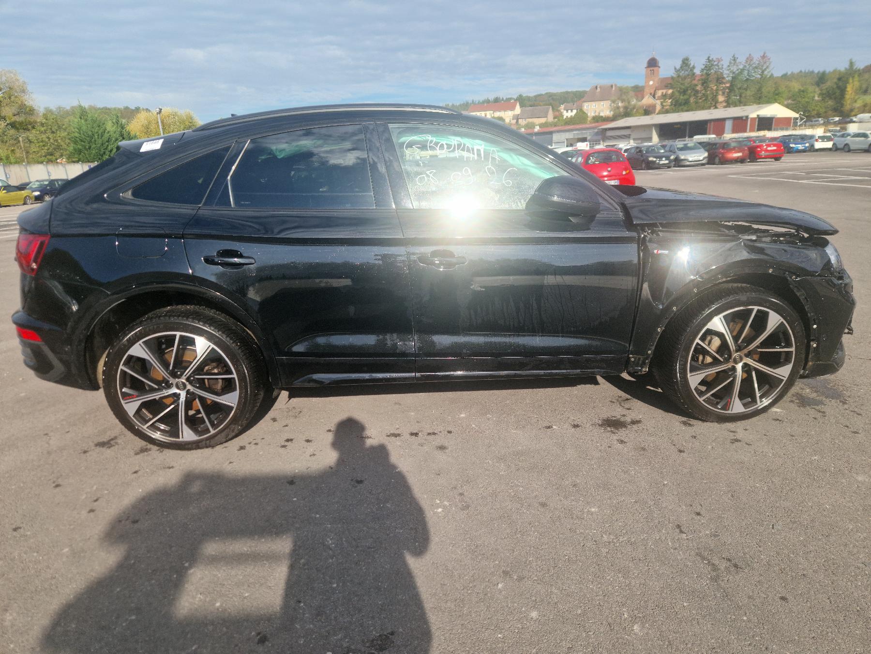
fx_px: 579
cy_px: 327
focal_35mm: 23
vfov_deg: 58.9
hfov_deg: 73.9
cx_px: 436
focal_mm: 5.4
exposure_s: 1/1111
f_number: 1.8
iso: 50
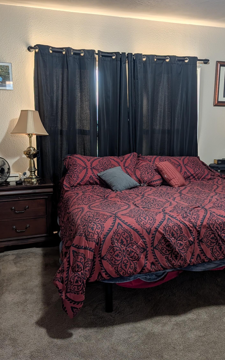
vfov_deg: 56.7
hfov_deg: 36.8
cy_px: 180
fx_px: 334
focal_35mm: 34
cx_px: 155
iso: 57
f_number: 1.68
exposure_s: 1/52.5
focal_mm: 6.9
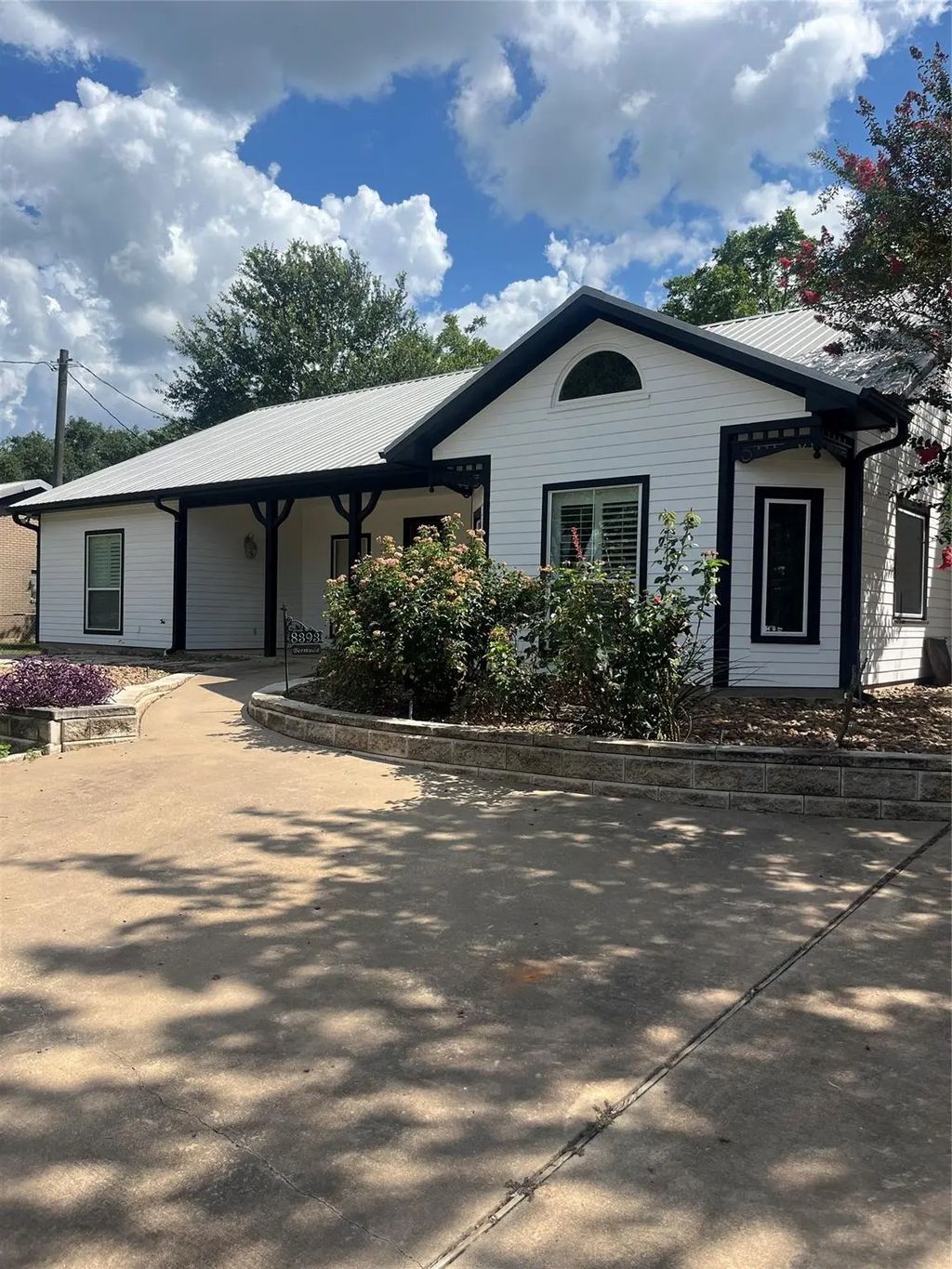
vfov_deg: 67.3
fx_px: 953
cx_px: 476
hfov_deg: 53.1
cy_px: 634
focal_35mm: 26
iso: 50
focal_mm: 5.1
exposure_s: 1/3623
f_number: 1.6
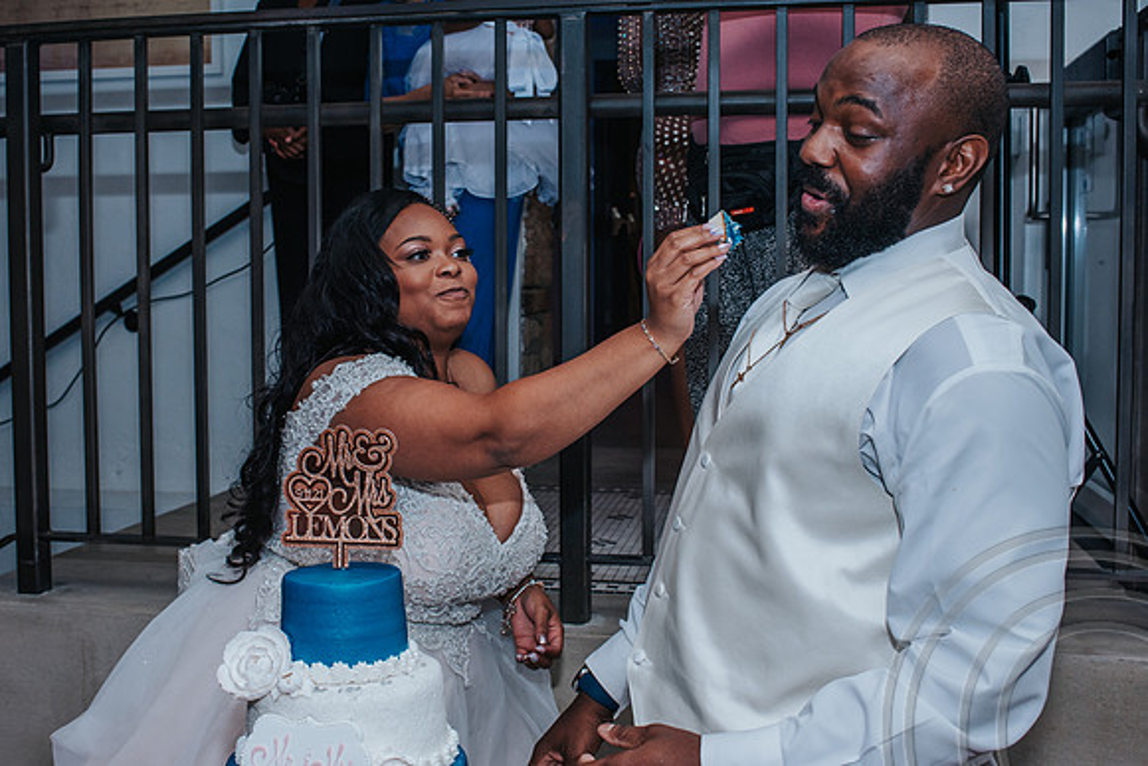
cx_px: 516
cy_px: 344
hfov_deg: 47.2
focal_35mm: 41
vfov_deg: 32.5
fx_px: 1313
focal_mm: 35
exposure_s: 1/200
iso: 400
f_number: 5.6
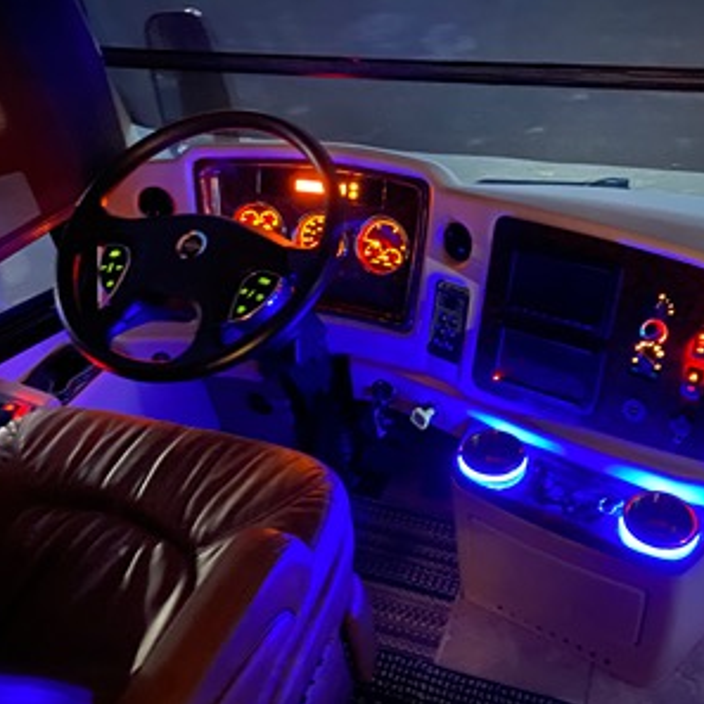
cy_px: 353
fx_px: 713
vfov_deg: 52.5
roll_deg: +4.5
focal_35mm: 31
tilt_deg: -38.2
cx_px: 429
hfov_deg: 52.1
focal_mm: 4.25
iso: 2000
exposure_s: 1/2
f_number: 1.8
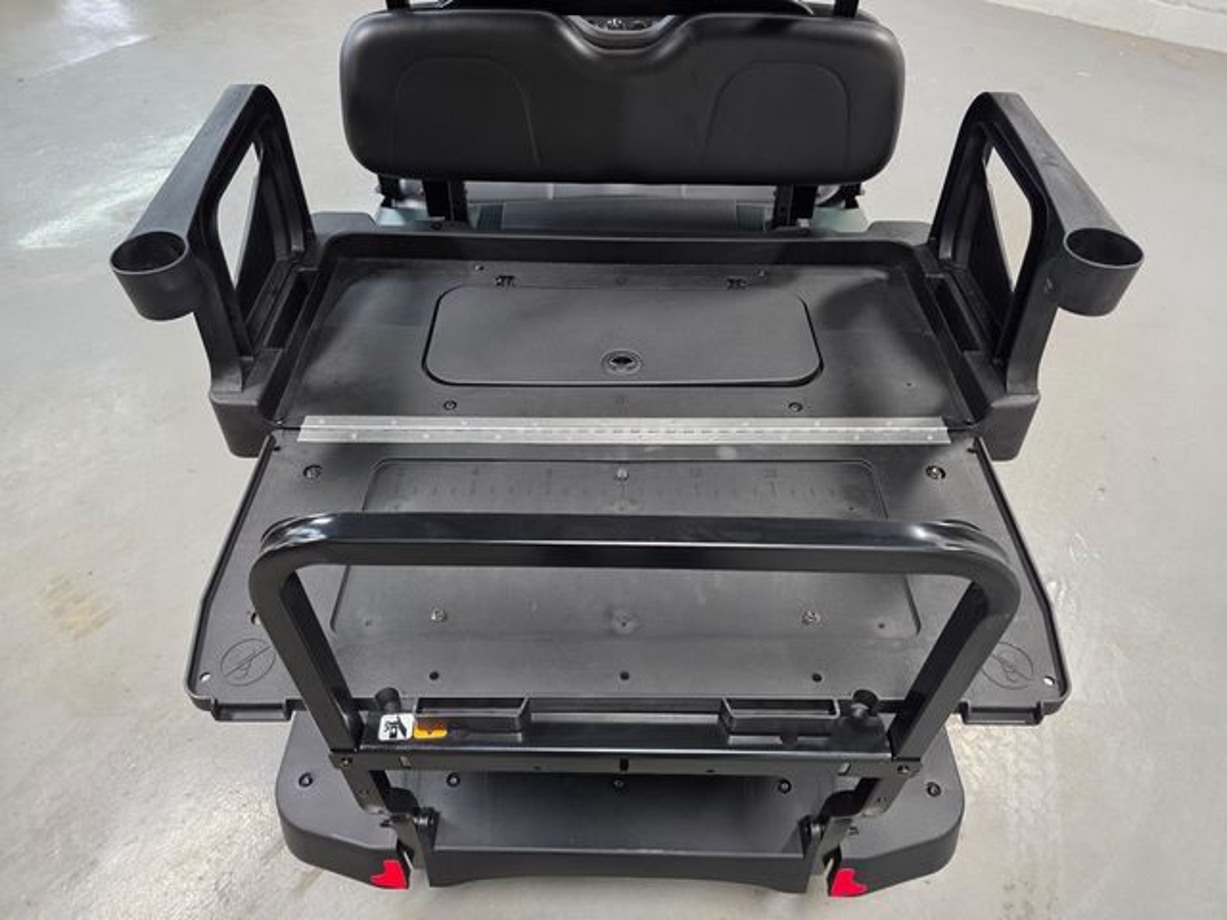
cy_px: 460
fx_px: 815
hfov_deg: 73.9
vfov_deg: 58.9
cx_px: 614
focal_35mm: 23
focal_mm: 6.3
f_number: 1.7
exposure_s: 1/120
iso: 200
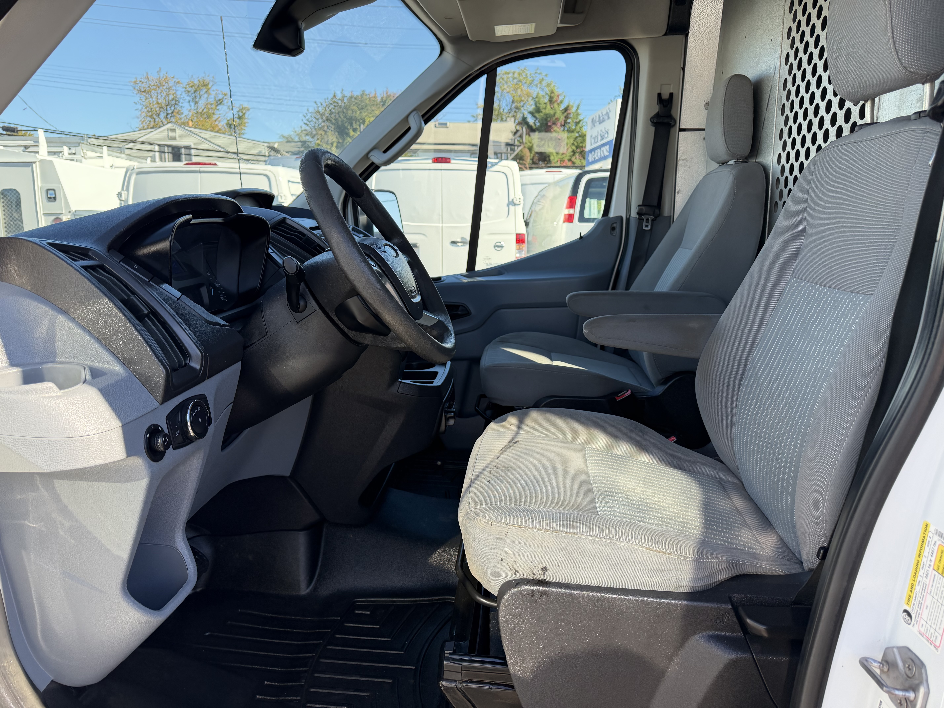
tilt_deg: -10.5
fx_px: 654
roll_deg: -0.1
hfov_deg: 71.6
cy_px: 354
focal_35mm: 24
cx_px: 472
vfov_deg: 56.8
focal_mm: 6.76
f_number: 1.78
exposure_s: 1/943
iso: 100
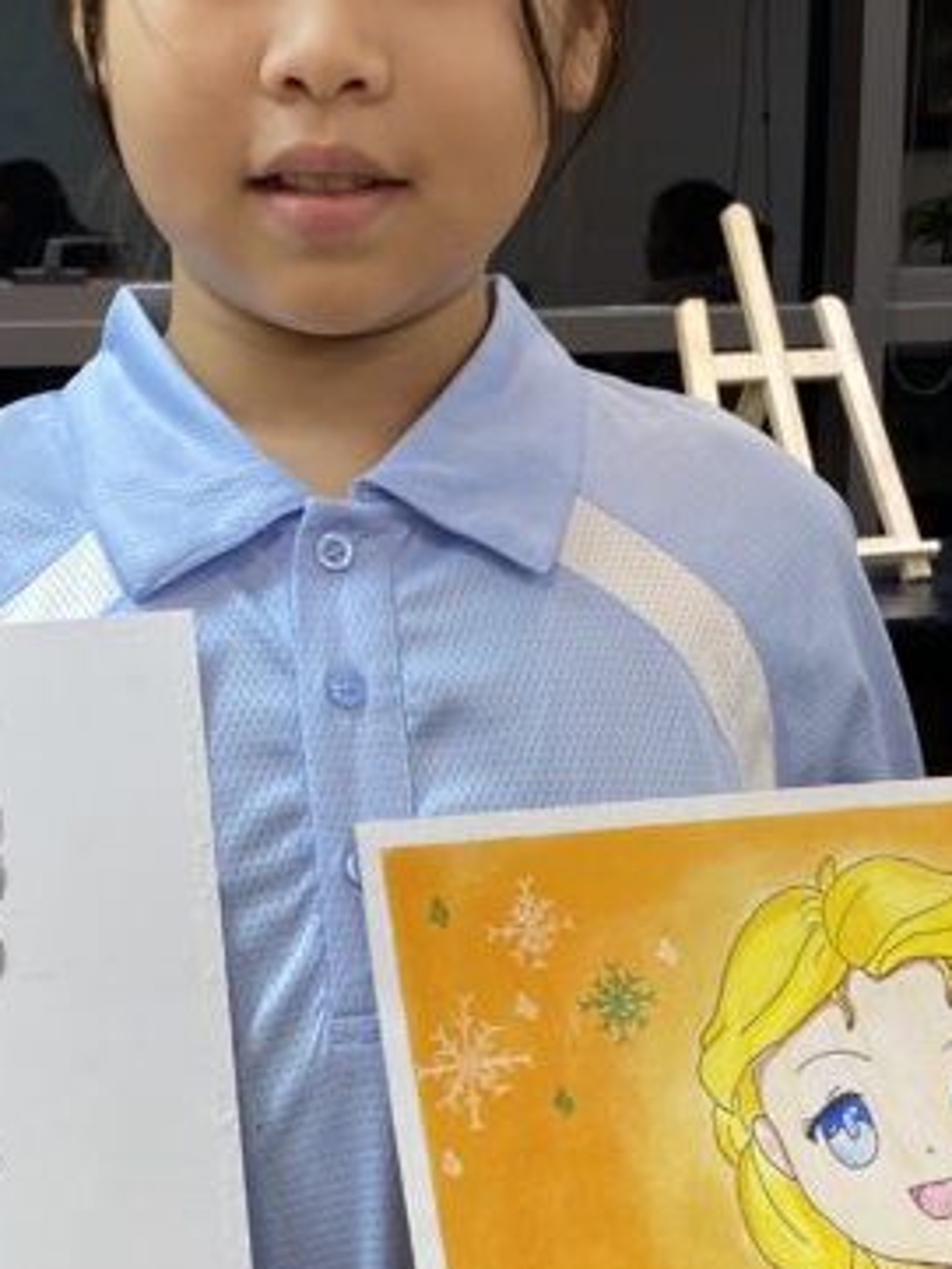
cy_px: 661
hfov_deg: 20.4
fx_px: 2639
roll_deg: -1.0
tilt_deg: -9.4
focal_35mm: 72
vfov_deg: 27.0
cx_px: 432
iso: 80
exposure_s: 1/100
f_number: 1.8
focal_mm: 4.25
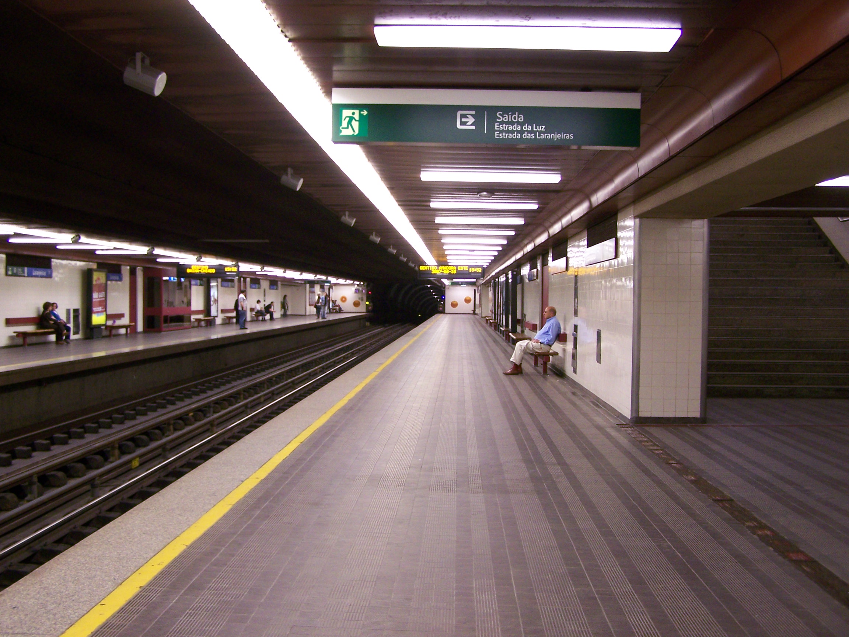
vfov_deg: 37.7
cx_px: 424
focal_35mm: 38
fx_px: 932
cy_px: 318
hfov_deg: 49.0
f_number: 2.8
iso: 160
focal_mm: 6.3
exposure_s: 1/15
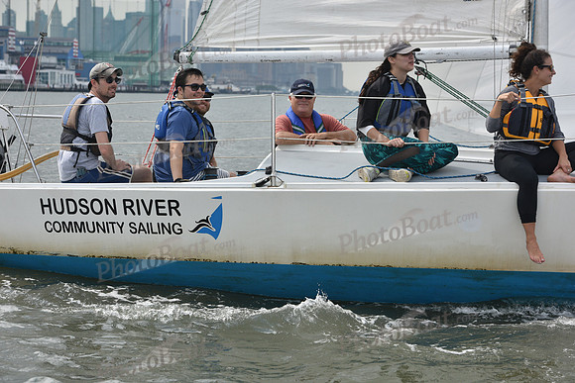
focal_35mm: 100
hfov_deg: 20.4
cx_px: 288
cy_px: 192
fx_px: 1598
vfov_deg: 13.7
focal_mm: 100
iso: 320
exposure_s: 1/1250
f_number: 7.1
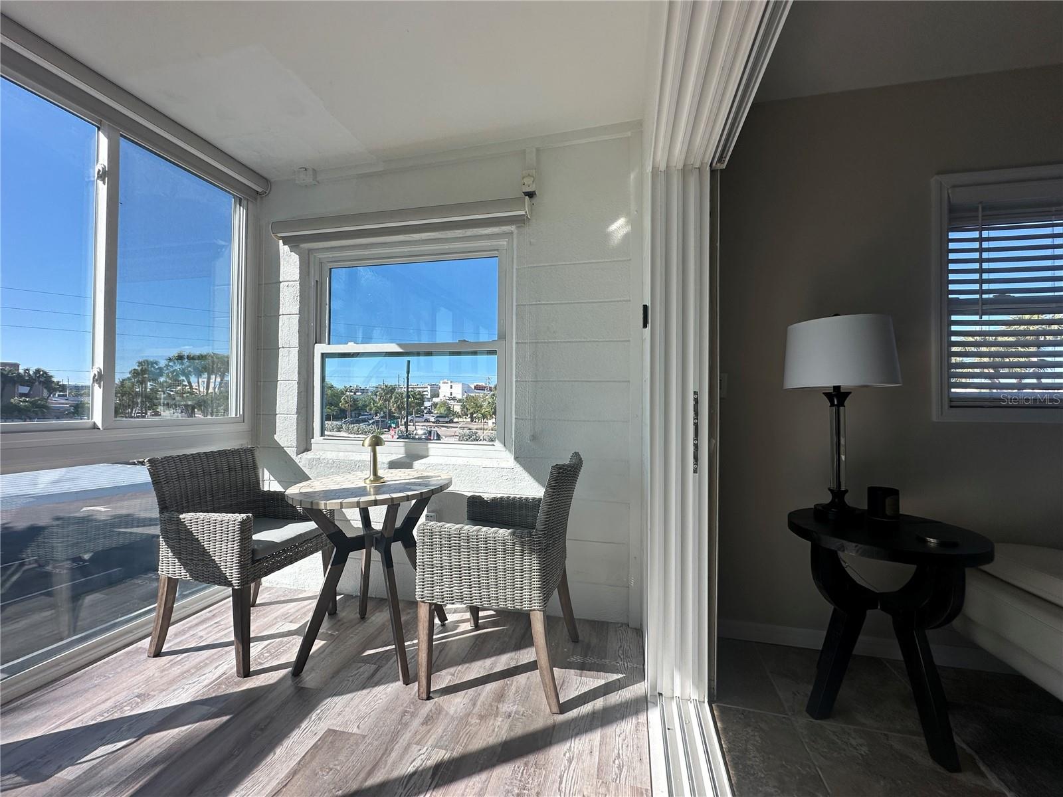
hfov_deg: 102.1
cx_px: 532
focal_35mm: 14
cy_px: 398
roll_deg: -0.9
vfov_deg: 85.7
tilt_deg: +0.8
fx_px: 430
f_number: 2.2
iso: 40
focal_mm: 2.22
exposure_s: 1/831
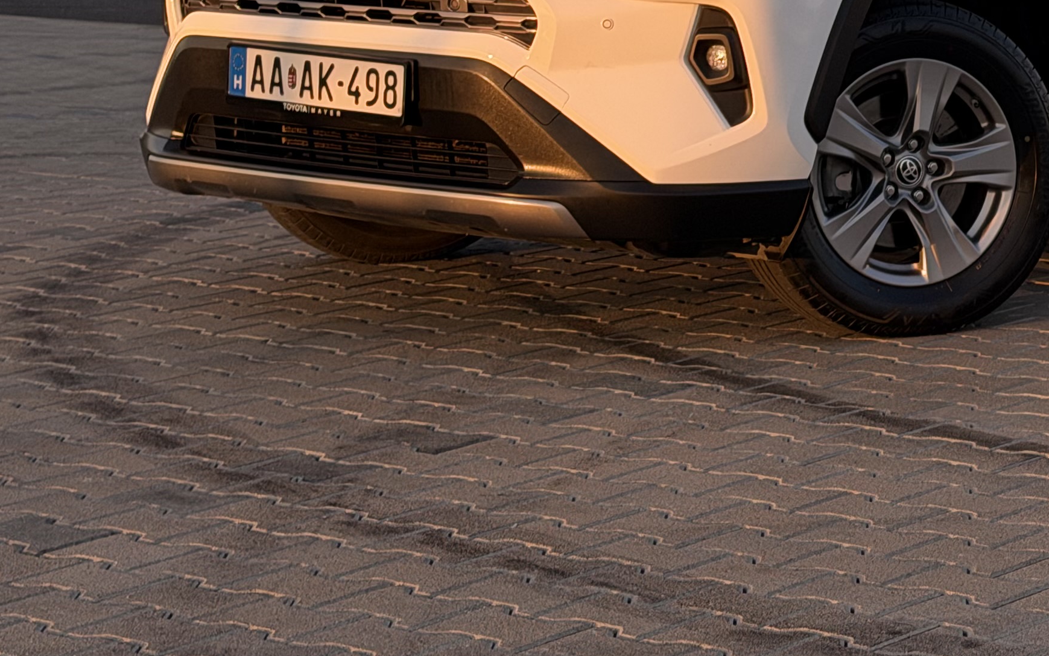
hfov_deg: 17.4
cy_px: -143
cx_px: 943
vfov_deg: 10.9
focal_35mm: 118
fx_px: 3374
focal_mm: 6.76
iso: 64
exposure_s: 1/442
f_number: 1.78
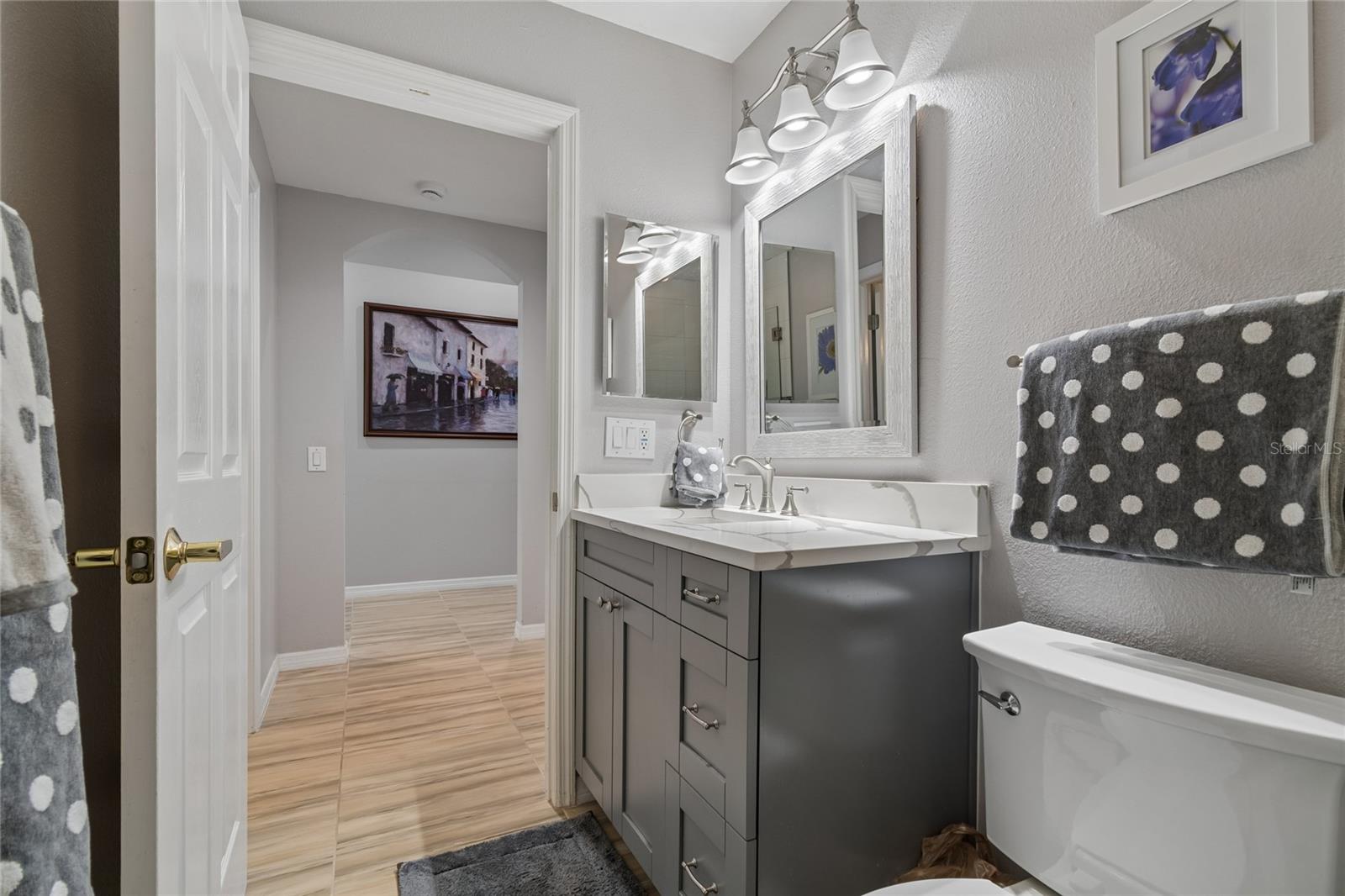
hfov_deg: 100.4
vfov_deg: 77.3
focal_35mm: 15
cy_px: 448
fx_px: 560
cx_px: 672
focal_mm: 10
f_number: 7.1
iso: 100
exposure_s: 1/5
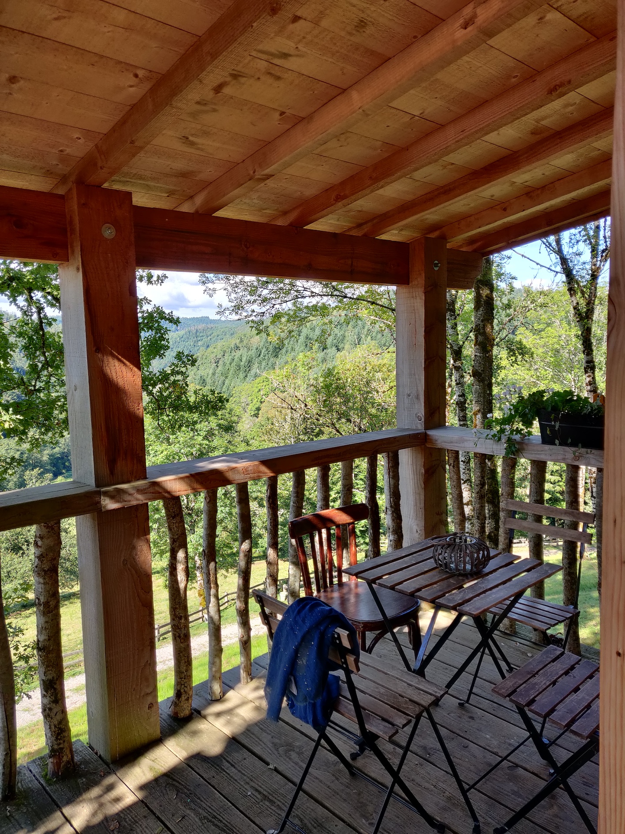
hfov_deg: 54.9
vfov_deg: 69.4
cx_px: 312
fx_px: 602
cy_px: 417
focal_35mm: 25
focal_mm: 4.25
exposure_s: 1/50
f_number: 1.7
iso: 125
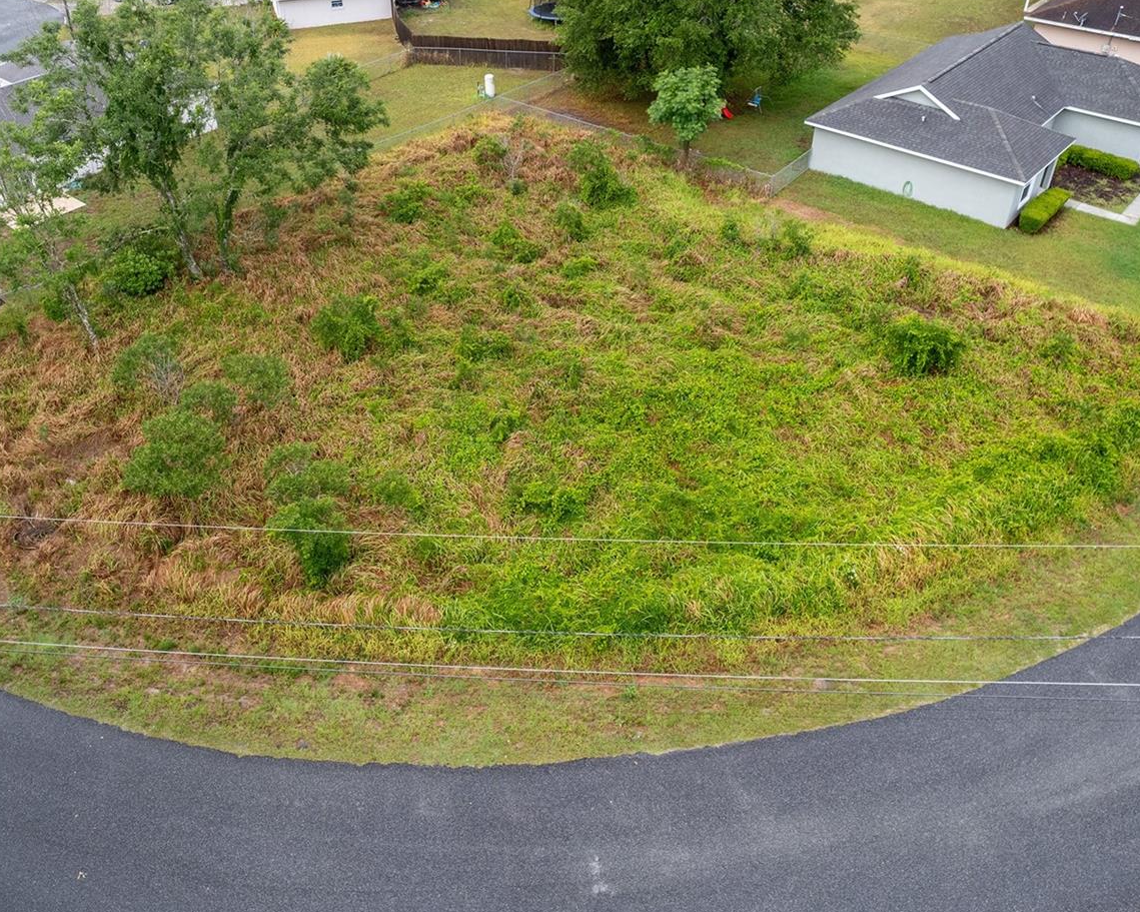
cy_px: 394
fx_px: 978
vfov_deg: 49.8
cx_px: 503
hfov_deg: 60.3
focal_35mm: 29
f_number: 2.8
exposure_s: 1/240
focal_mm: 8.38
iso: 100
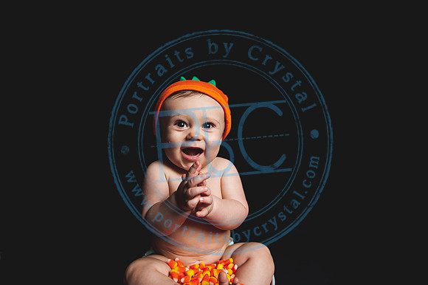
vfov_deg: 53.1
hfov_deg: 73.8
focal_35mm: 24
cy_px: 142
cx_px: 214
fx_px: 285
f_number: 2.8
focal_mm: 24
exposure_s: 1/200
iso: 200
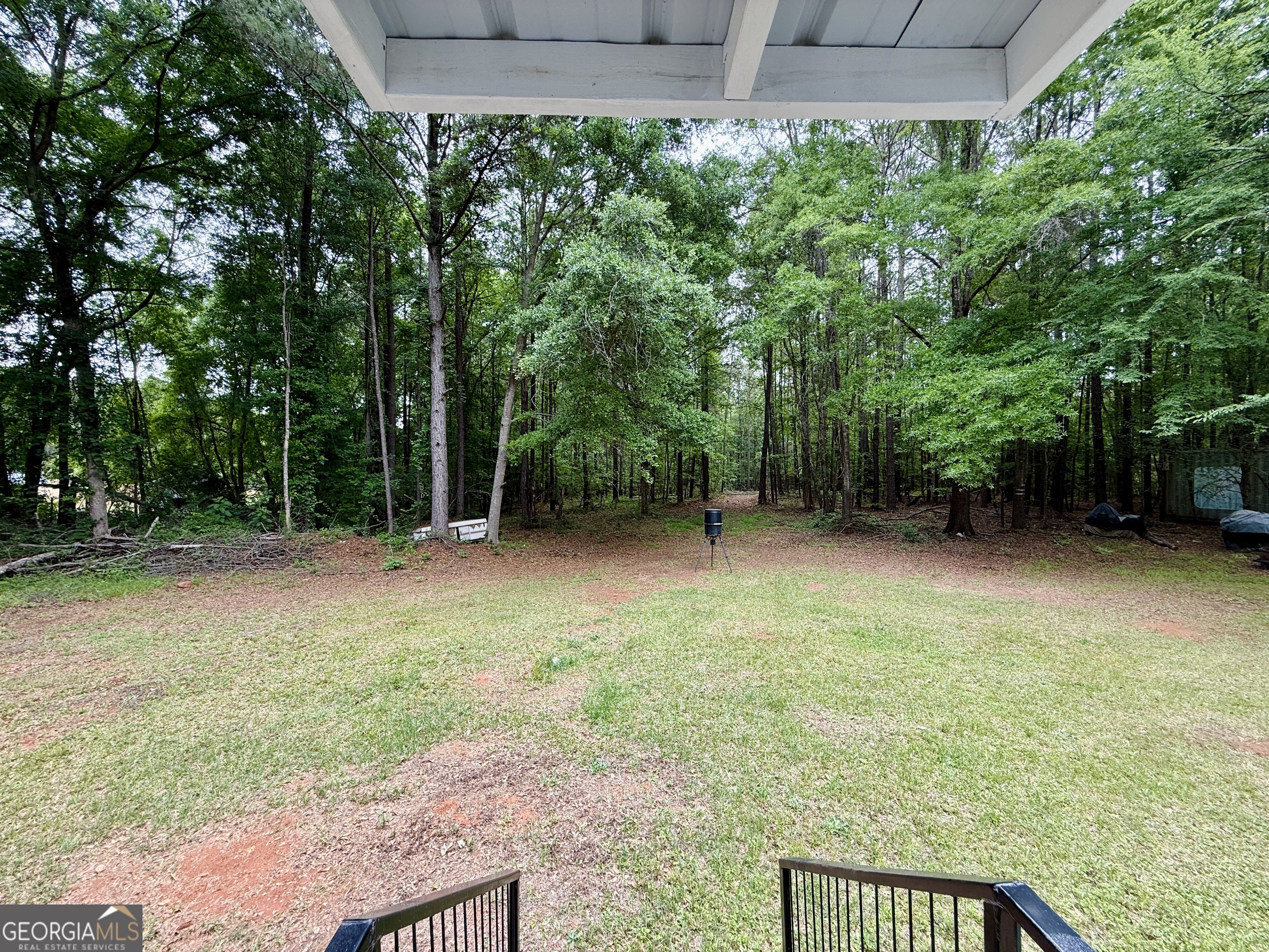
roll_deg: +0.6
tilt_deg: +1.5
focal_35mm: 14
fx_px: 513
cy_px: 476
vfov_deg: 85.7
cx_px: 634
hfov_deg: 102.1
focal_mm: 2.22
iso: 50
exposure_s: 1/142
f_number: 2.2
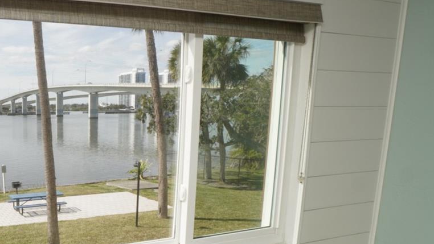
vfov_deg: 34.9
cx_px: 41
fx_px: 380
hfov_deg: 52.1
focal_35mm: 33
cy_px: 182
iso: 125
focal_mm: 10
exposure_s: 1/160
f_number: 9
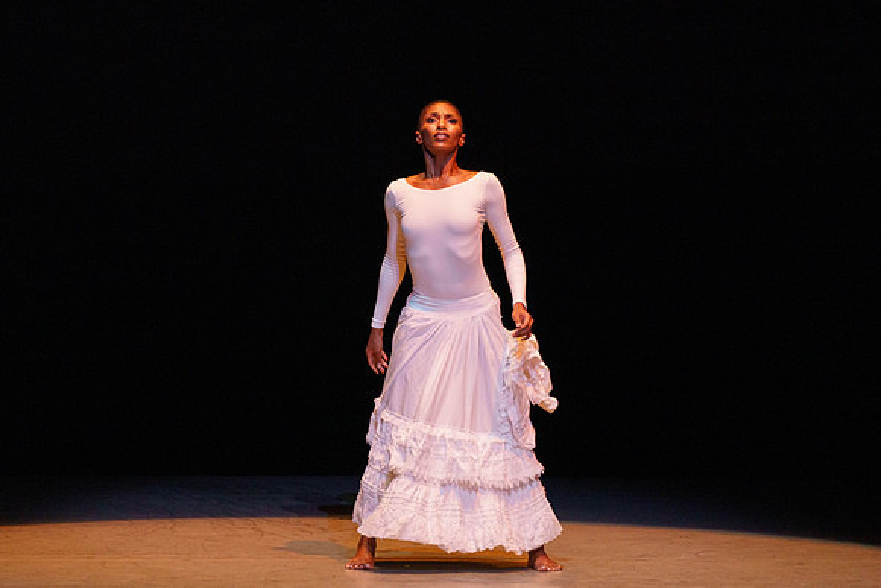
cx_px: 436
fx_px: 10819
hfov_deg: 4.7
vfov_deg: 3.1
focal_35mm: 442
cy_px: 307
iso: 5000
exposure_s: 1/400
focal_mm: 400
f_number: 6.3
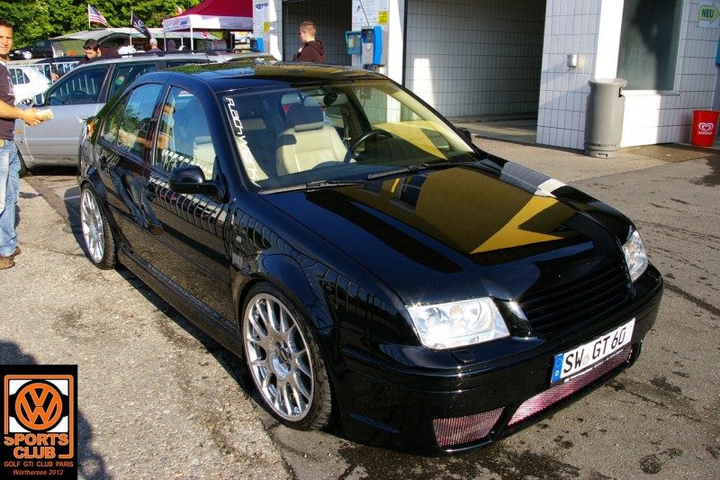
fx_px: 630
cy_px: 240
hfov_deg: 59.5
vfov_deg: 41.7
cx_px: 360
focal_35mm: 32
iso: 200
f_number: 8
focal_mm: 21
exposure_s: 1/180
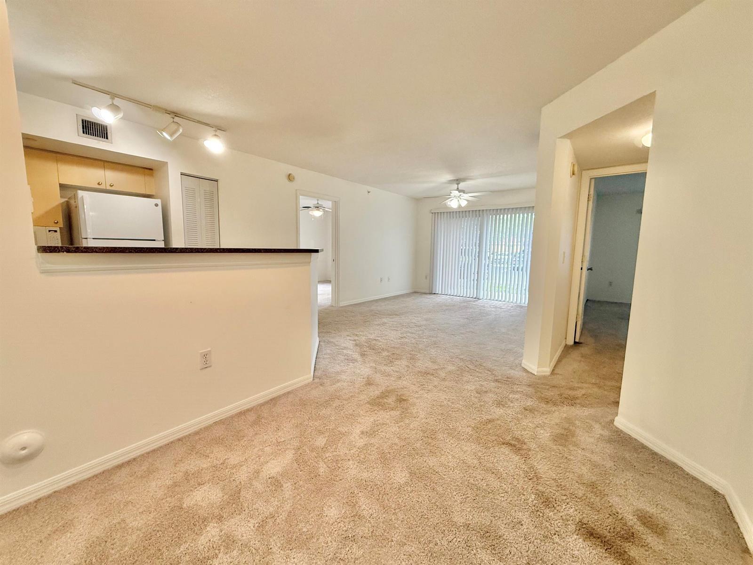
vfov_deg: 85.7
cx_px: 376
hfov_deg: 102.1
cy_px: 282
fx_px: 305
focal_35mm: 14
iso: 320
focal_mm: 2.22
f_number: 2.2
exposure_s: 1/120
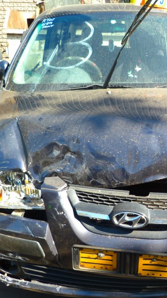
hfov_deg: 31.1
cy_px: 148
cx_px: 134
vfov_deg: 54.0
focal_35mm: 37
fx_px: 291
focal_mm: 4.5
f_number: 3.2
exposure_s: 1/125
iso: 80
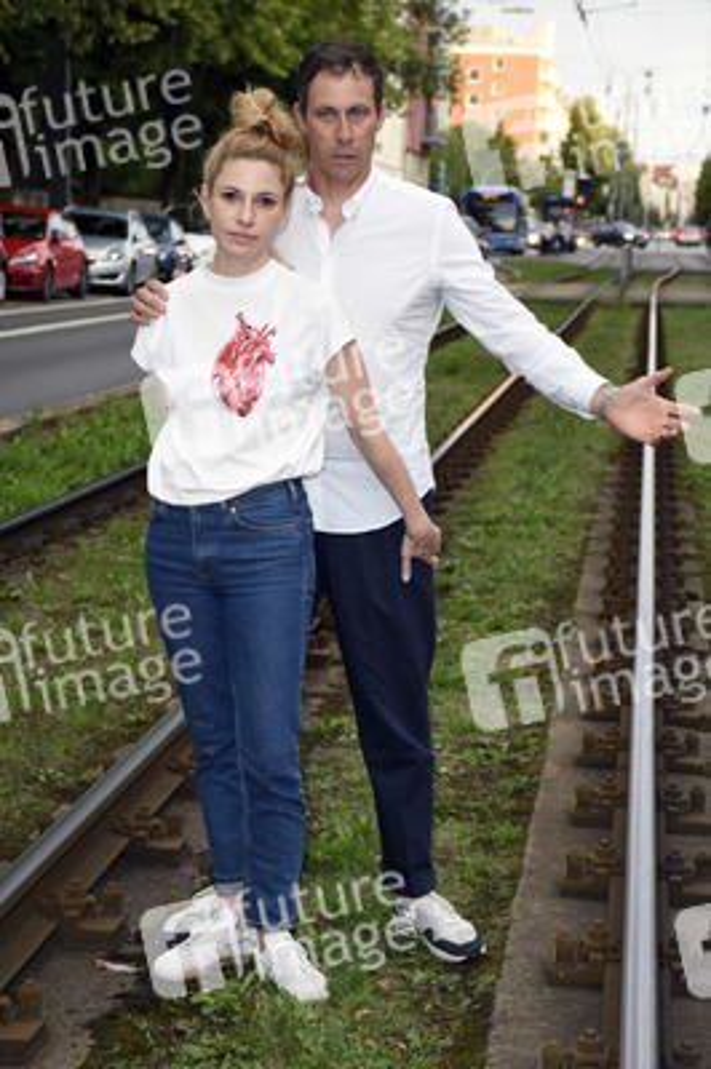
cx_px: 356
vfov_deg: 24.2
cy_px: 534
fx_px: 2493
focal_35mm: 84
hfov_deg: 16.2
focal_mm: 56
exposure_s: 1/160
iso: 1000
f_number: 6.3
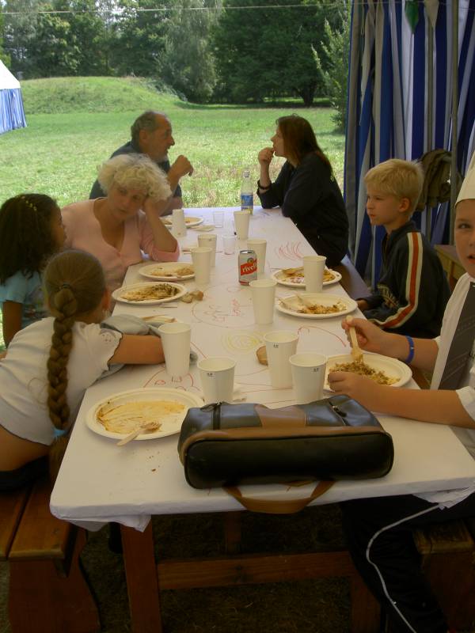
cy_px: 316
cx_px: 238
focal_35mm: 39
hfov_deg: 36.8
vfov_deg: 47.9
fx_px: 714
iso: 100
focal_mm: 8
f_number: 4.7
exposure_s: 1/125
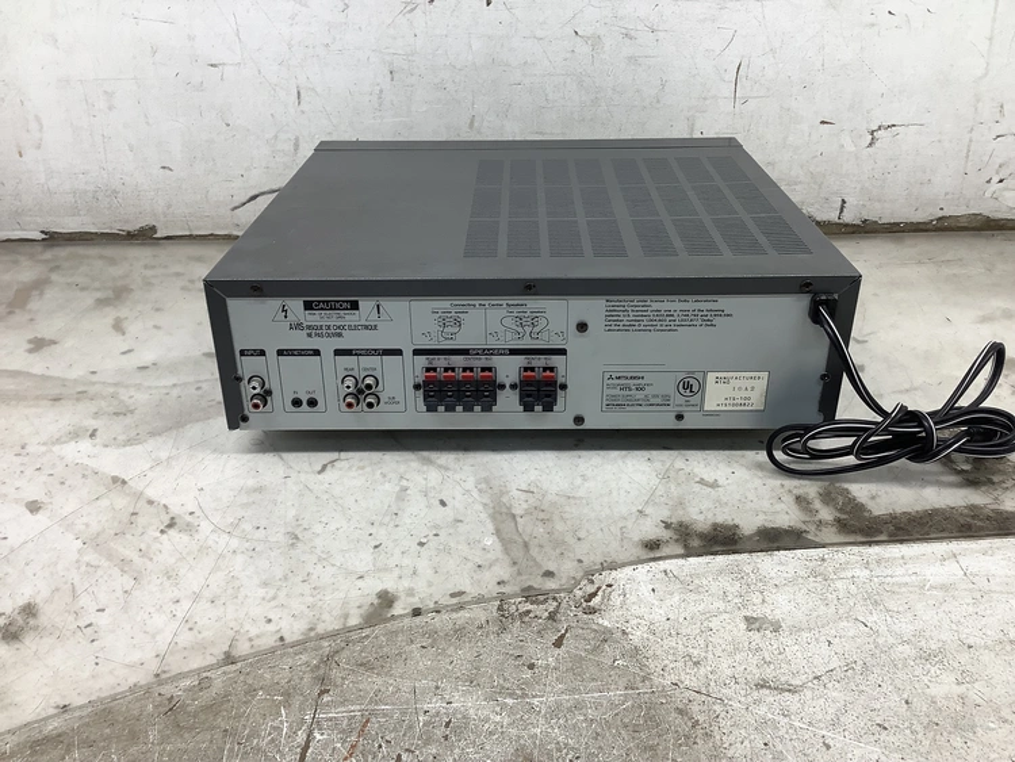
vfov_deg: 45.5
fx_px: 909
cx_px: 508
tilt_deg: -26.1
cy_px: 381
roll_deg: +2.1
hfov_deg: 58.3
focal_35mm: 31
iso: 50
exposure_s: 1/60
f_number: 2.4
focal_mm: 3.3
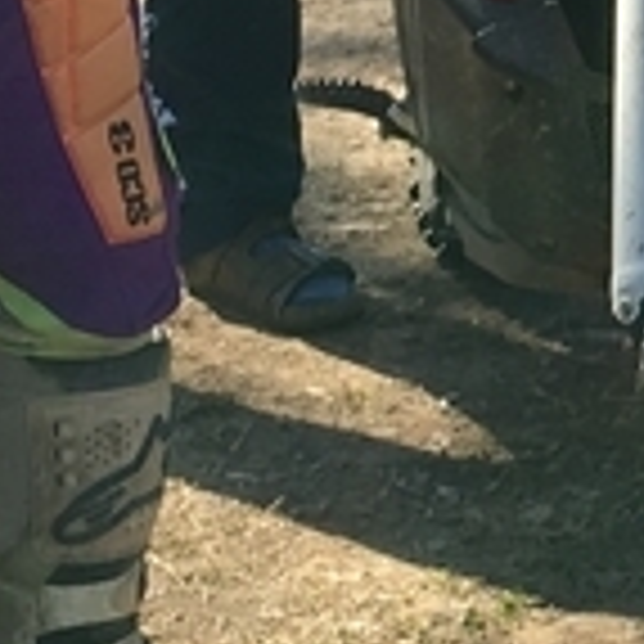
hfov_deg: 8.0
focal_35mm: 215
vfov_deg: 8.1
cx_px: 959
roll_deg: +0.6
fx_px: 4525
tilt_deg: -13.3
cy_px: -144
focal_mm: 4.15
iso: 25
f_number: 2.2
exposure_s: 1/420
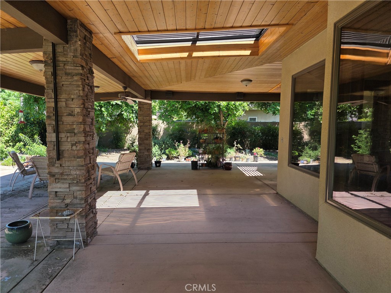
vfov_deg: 58.9
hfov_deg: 73.9
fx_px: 260
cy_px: 146
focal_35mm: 23
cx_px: 196
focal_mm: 6.3
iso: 25
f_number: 1.7
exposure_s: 1/359
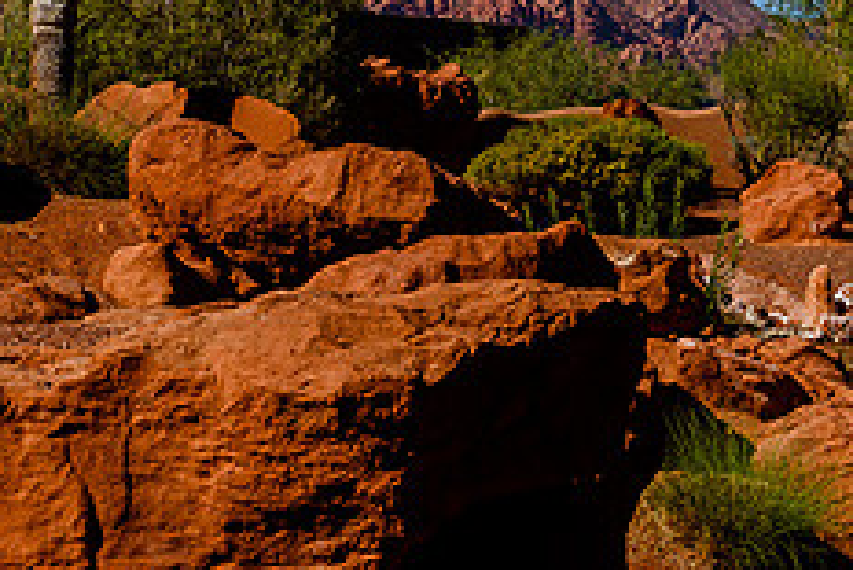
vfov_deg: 10.3
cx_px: 154
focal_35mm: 131
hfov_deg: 15.5
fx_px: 3106
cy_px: -147
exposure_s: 1/640
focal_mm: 48
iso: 200
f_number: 10
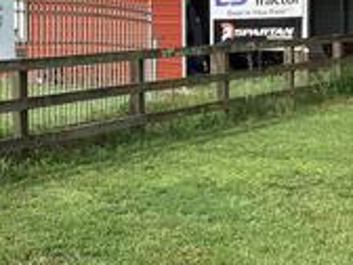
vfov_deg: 19.7
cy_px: 57
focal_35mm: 74
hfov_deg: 25.2
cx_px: 11
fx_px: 755
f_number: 2.4
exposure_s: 1/1294
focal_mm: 3.3
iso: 25
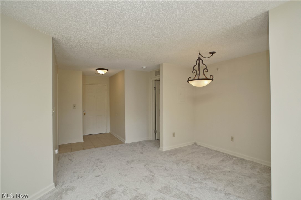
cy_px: 100
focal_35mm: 16
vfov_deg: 72.0
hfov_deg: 95.0
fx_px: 138
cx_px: 150
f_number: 4.5
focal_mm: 11
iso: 100
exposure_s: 1/40
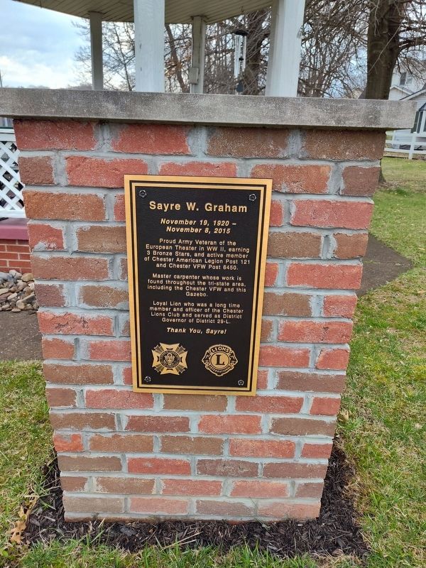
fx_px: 377
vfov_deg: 73.9
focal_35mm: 23
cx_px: 213
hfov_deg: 58.9
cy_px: 284
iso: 100
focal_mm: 5.56
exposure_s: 1/349
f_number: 1.8
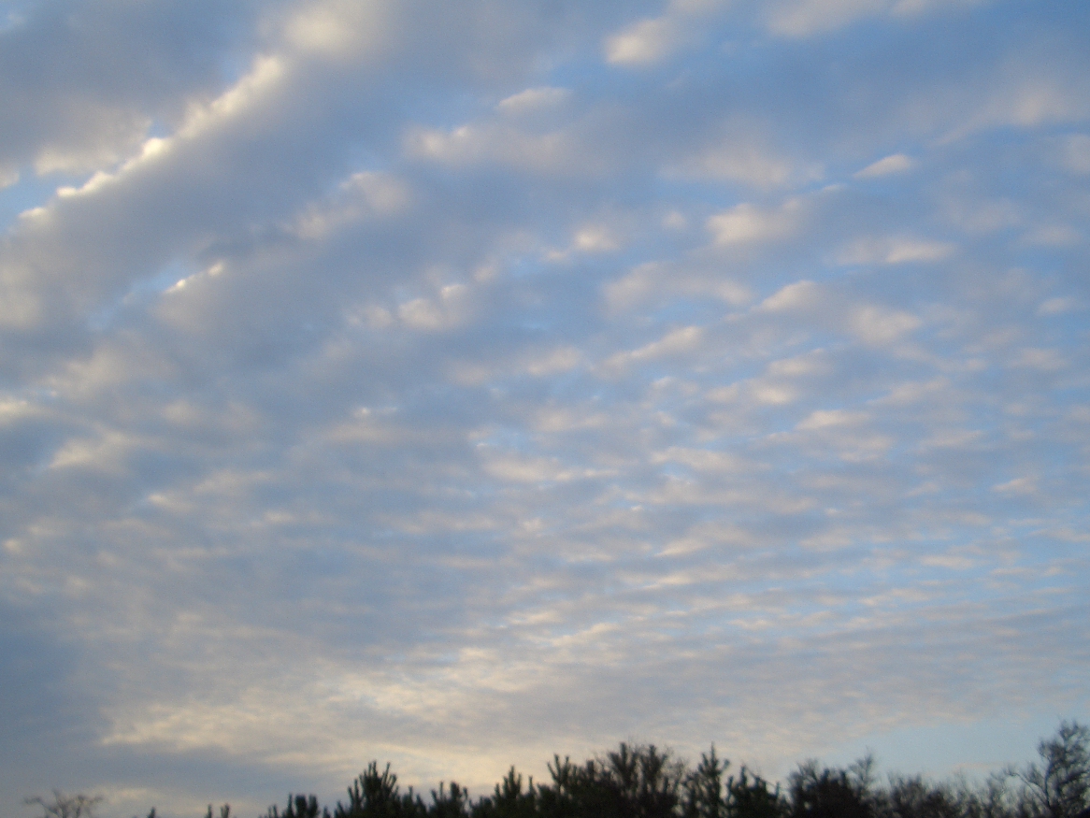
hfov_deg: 42.0
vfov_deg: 32.2
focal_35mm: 45
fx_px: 1417
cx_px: 494
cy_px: 430
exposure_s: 1/200
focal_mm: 6.8
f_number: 2.8
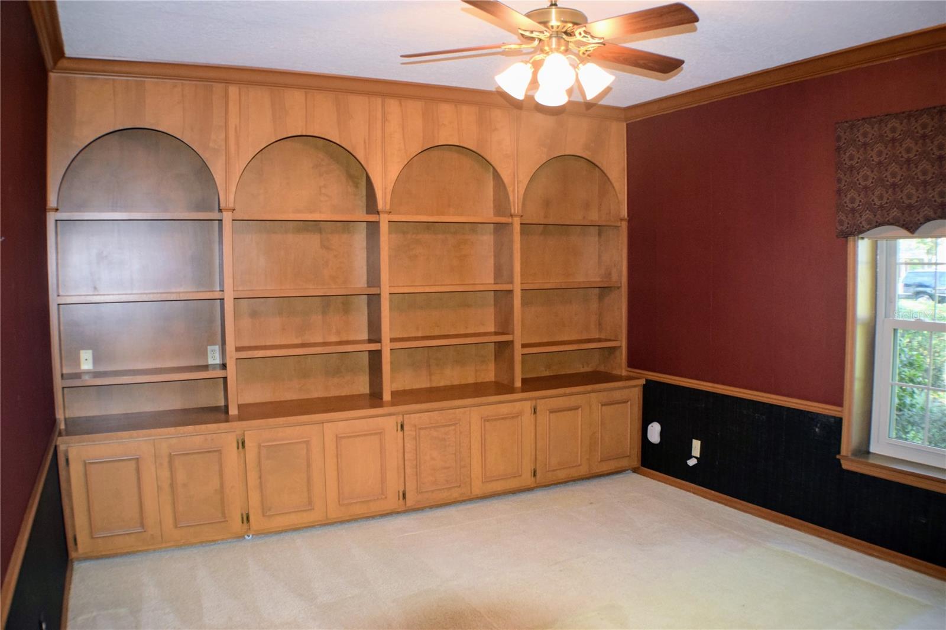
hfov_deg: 53.1
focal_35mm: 36
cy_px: 315
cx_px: 473
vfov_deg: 36.9
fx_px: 946
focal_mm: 24
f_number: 4
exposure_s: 1/60
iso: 1000
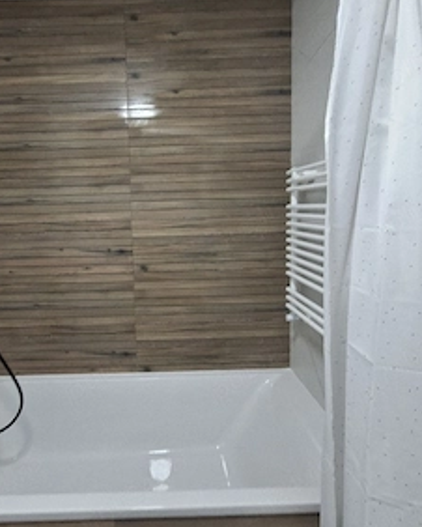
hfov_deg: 72.9
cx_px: 164
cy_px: 232
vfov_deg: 85.9
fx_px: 281
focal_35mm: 18
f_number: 2.2
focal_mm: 1.74
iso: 200
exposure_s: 1/30
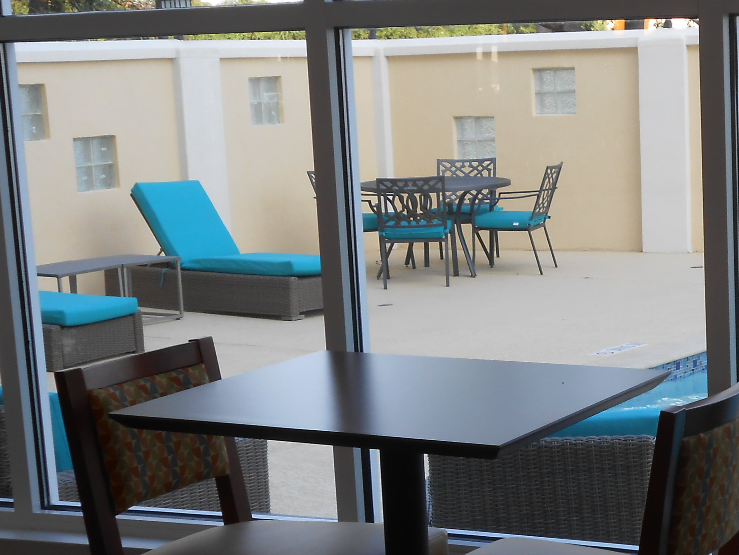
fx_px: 1751
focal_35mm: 82
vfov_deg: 17.9
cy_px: 401
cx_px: 617
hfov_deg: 23.4
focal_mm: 6.8
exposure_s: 1/30
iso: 80
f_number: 4.2
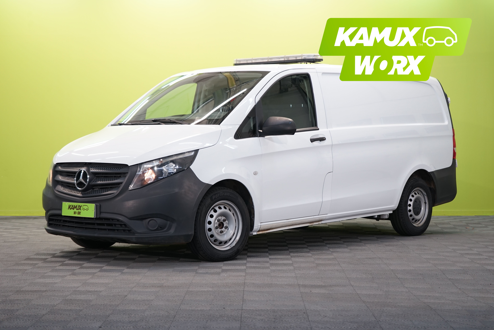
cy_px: 165
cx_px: 247
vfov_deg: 19.5
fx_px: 960
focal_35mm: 70
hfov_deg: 28.8
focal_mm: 70
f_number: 5.6
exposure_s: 1/30
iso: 500
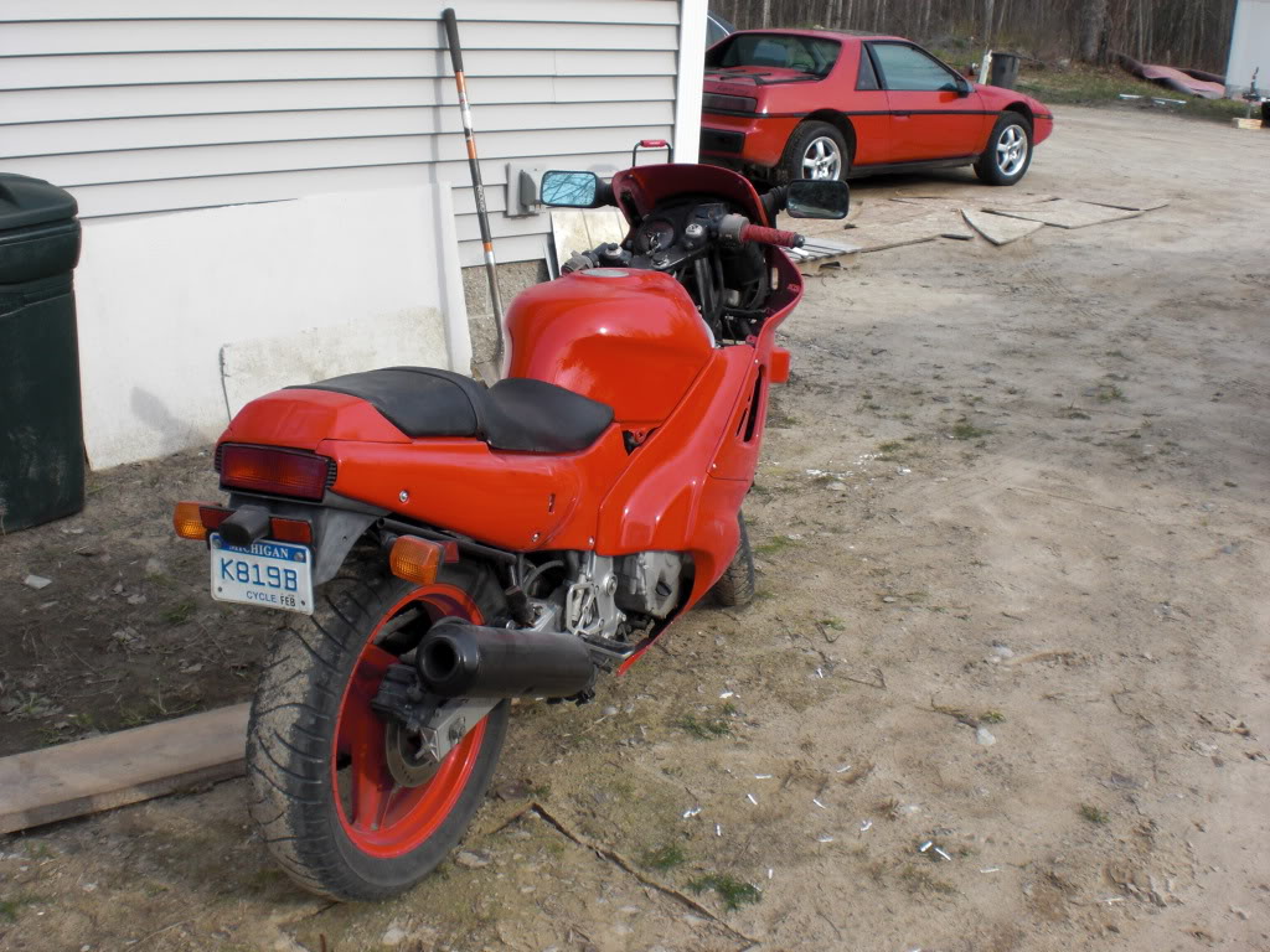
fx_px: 1394
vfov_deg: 37.7
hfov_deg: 49.0
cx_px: 635
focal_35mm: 38
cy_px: 476
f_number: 5.6
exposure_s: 1/200
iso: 64
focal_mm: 6.3
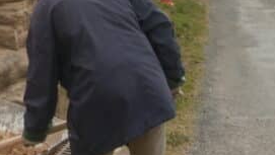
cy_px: -68
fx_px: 540
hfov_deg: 26.6
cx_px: -18
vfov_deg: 15.3
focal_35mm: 74
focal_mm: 4.2
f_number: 3
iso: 100
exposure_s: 1/800
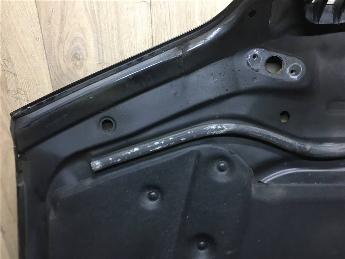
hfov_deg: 61.7
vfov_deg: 48.2
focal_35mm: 29
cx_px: 172
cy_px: 130
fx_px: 289
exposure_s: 1/33
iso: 80
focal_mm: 4.15
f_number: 2.2
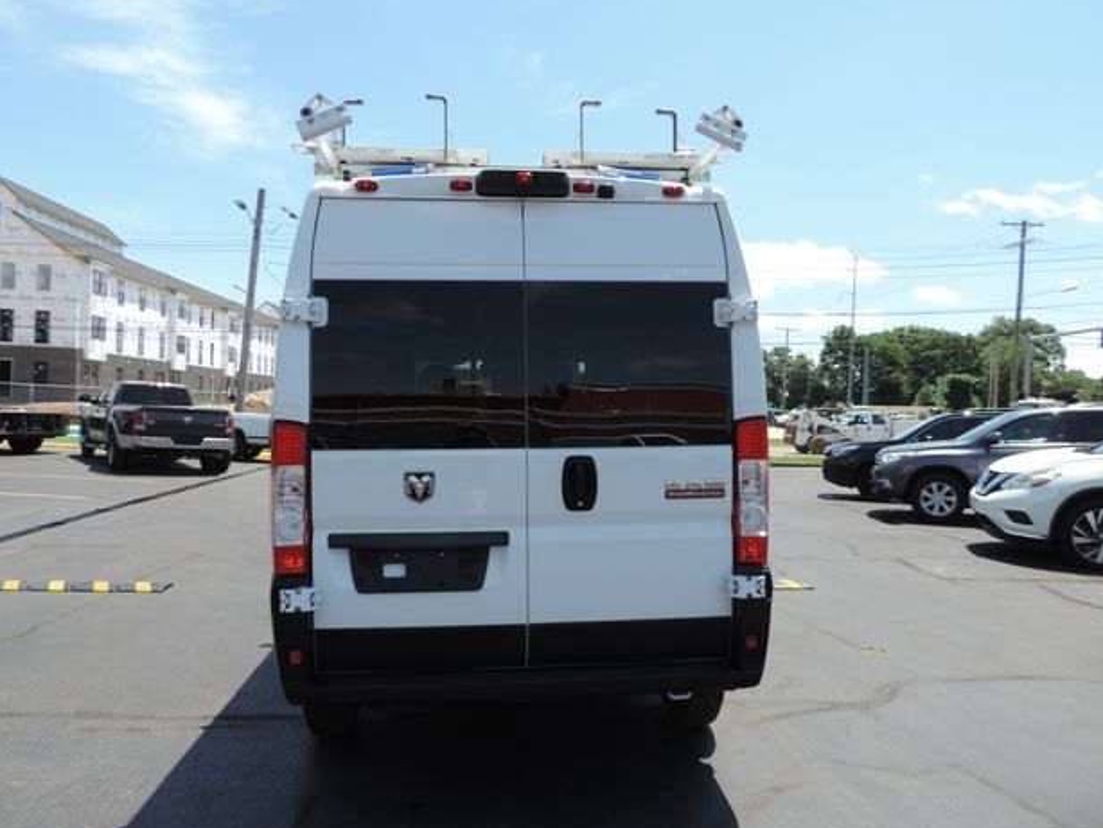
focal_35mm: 25
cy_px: 422
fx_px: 797
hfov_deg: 69.4
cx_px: 544
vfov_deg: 54.9
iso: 80
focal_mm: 4.3
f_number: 3
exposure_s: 1/800
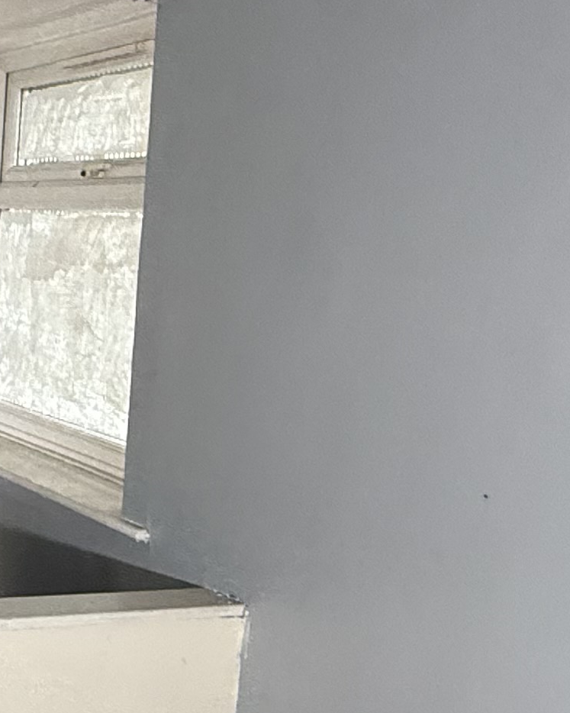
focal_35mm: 59
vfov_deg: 31.9
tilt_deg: -7.6
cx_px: -388
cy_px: 413
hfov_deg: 20.3
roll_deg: +0.9
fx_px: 1244
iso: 320
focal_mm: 2.22
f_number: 2.2
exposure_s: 1/98
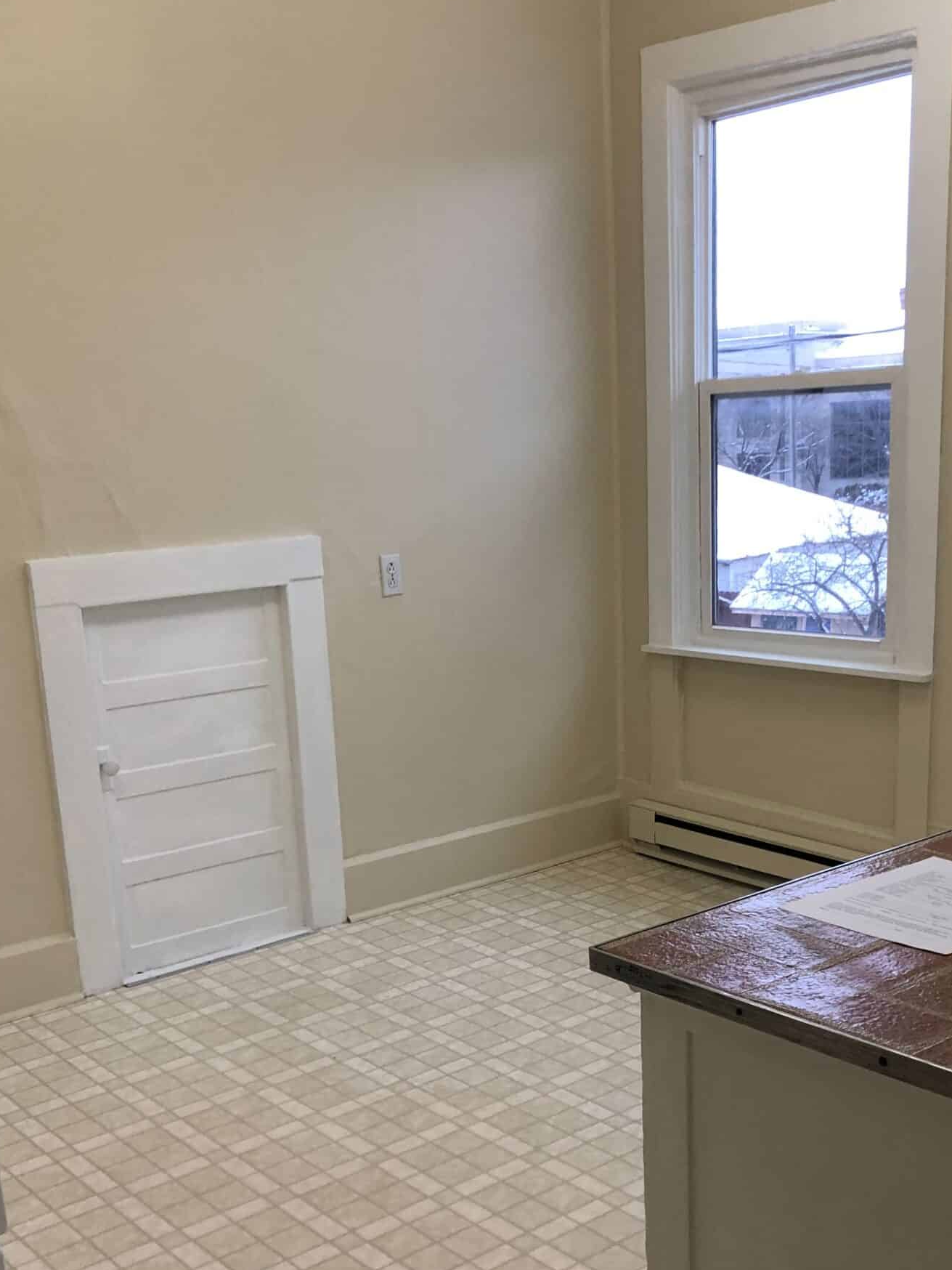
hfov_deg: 35.1
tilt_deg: -13.5
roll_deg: +1.6
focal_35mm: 41
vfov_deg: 45.0
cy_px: 860
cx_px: 539
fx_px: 1503
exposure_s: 1/30
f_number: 1.8
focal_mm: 4
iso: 20
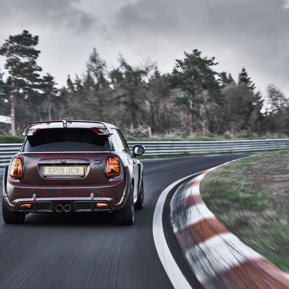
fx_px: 850
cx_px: 165
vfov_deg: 19.3
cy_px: 145
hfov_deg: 19.3
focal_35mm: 90
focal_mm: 70
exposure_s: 1/80
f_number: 4
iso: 400
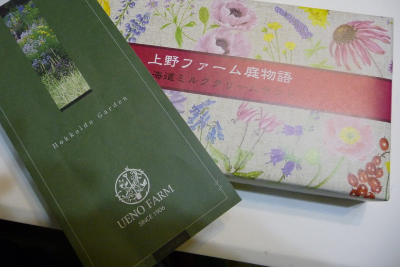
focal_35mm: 30
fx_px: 333
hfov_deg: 61.9
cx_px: 197
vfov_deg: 43.5
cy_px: 115
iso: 400
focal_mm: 4.7
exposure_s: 1/30
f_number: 3.3
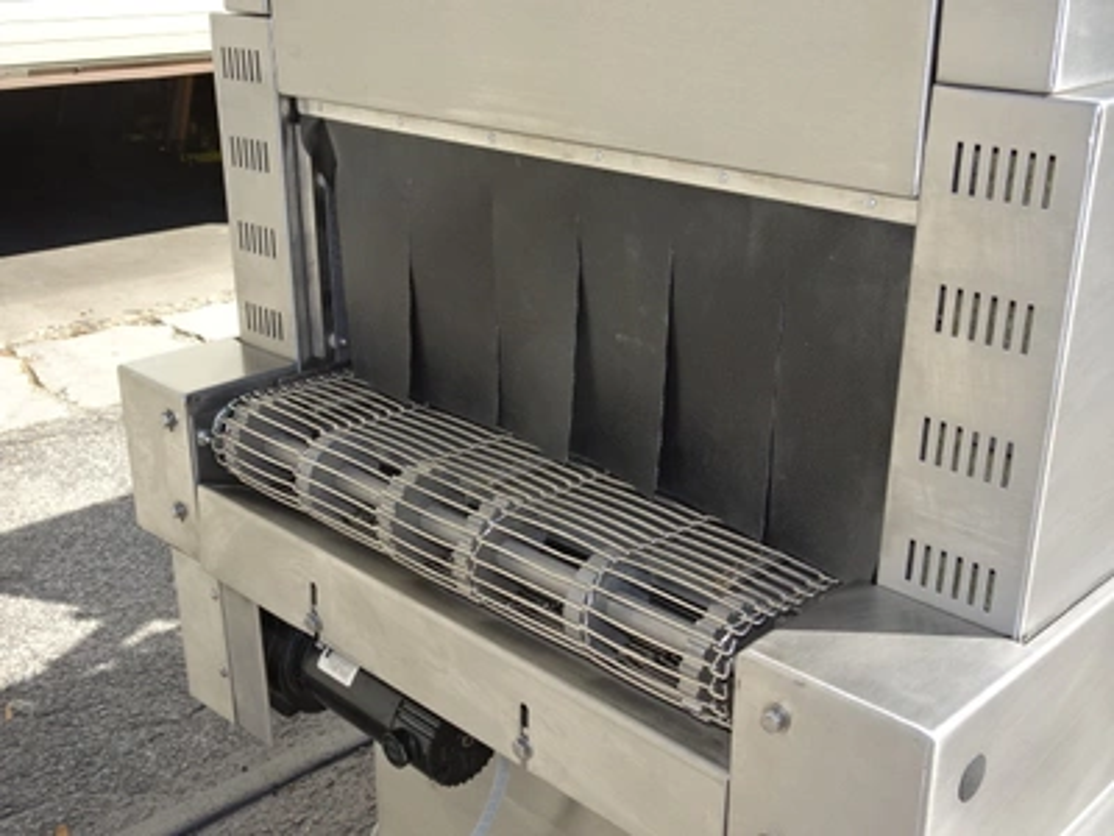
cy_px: 418
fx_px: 1223
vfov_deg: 37.7
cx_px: 557
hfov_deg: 49.0
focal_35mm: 38
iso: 80
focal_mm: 6.56
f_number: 4
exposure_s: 1/250
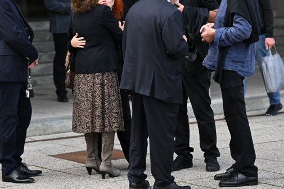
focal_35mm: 142
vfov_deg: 9.7
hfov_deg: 14.4
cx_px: 107
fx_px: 1120
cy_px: 74
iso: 2000
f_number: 4
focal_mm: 104
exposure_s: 1/4000
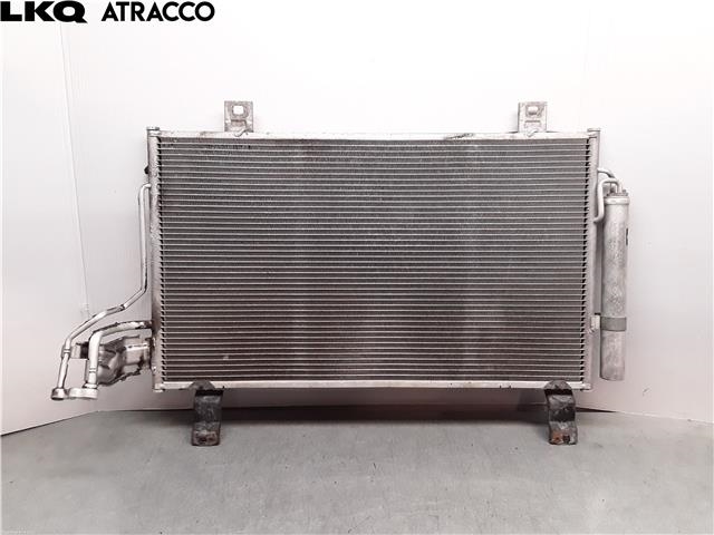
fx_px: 578
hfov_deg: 63.4
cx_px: 357
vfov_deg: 49.7
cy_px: 268
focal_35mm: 28
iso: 100
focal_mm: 2.91
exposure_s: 1/100
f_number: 1.9
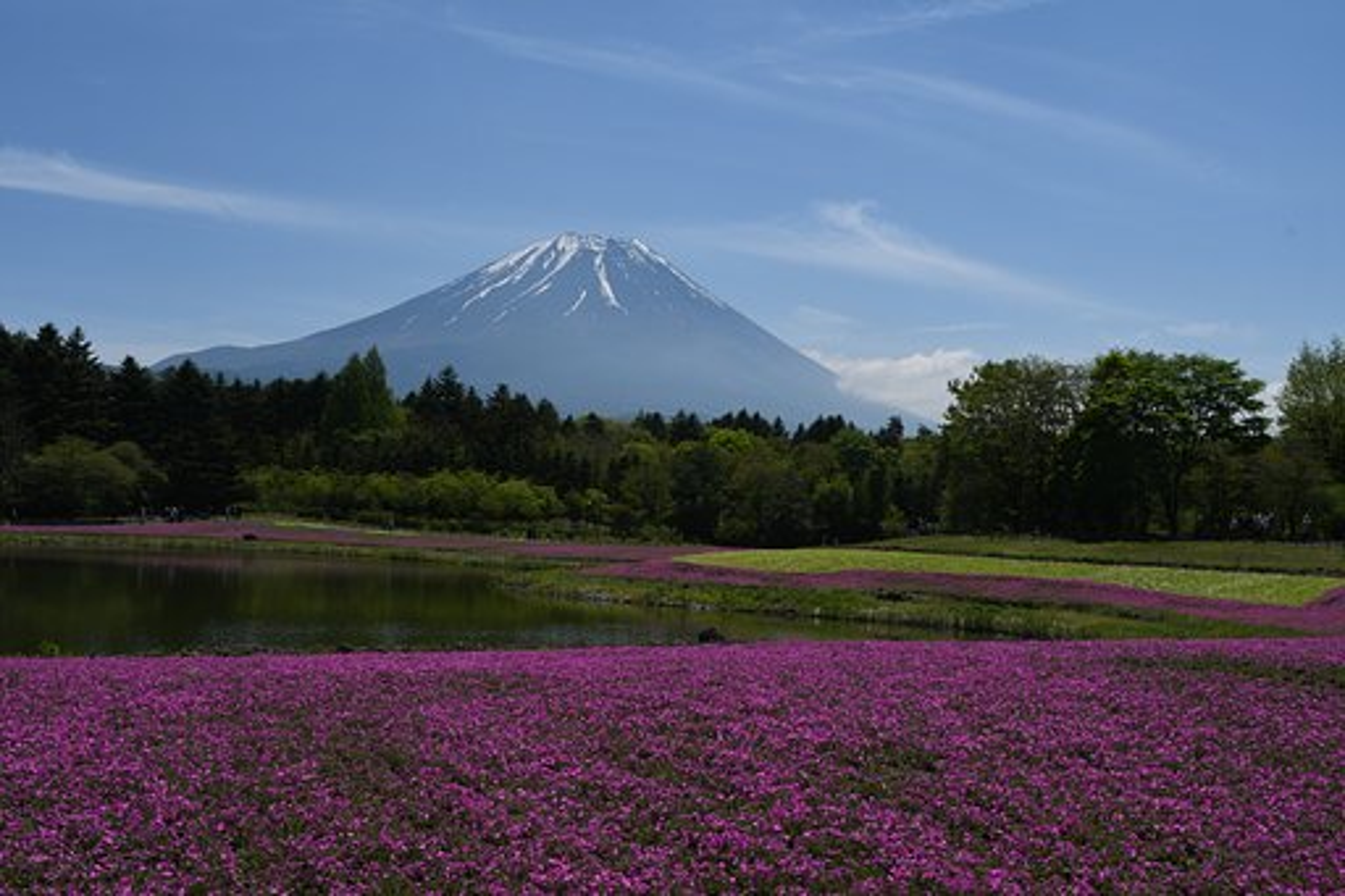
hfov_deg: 49.6
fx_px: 1457
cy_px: 448
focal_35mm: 39
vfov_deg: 34.2
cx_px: 672
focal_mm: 26
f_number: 11
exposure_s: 1/250
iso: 100
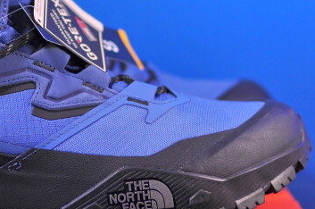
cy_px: 37
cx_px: 39
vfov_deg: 8.0
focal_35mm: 170
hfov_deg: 12.0
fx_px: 1485
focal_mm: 50
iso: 250
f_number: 2
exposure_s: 1/320
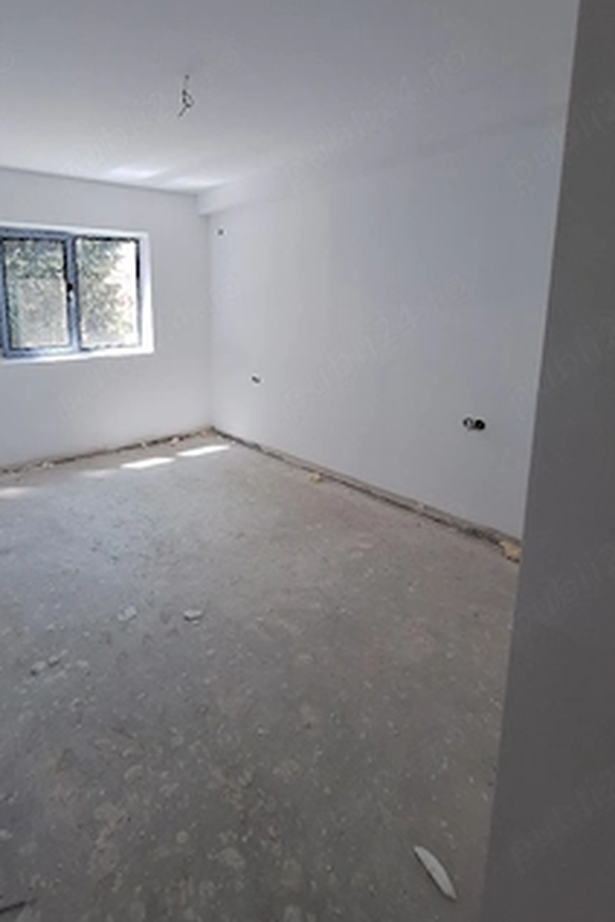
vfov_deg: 92.3
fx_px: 436
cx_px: 206
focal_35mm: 17
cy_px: 377
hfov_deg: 68.5
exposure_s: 1/50
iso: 40
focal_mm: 1.74
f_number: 2.2
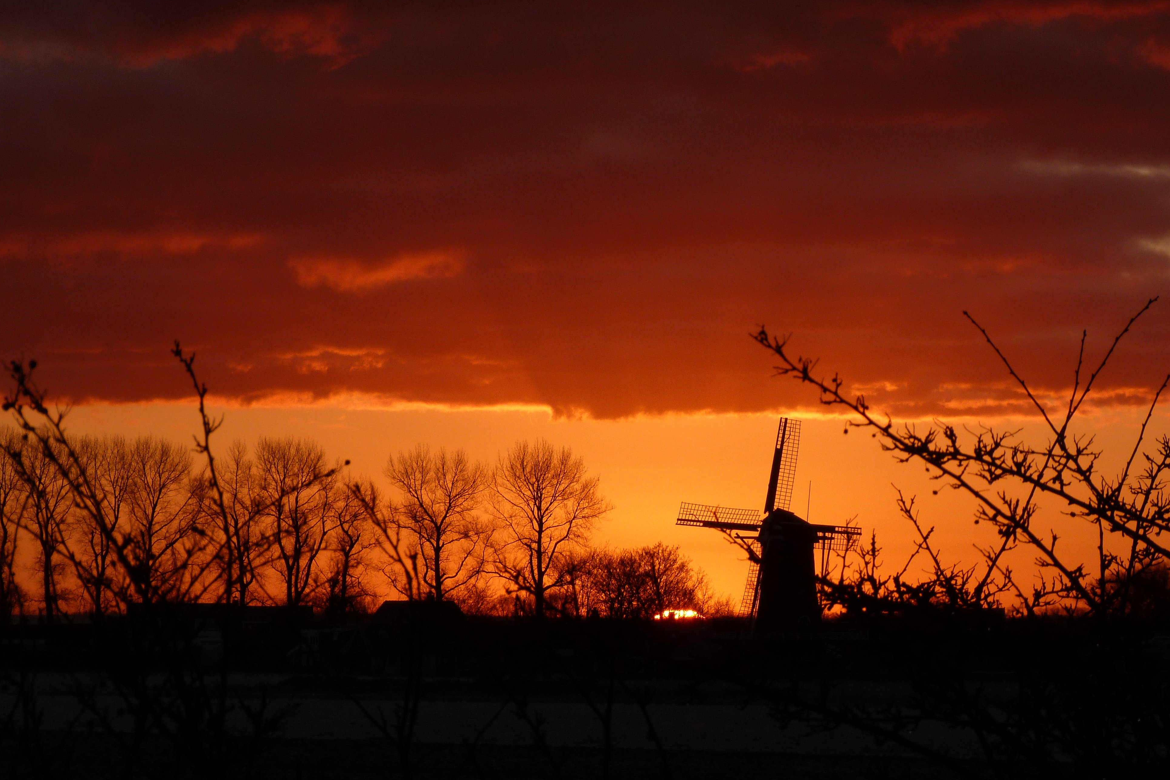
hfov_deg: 12.3
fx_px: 5427
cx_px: 571
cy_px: 472
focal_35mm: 167
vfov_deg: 8.2
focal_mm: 25.9
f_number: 5
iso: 80
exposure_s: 1/250
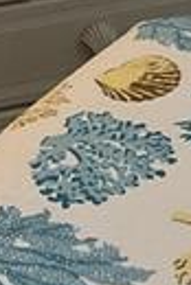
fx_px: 1413
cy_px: -287
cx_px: 57
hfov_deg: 7.7
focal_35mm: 178
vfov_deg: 10.6
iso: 64
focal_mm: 3
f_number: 1.8
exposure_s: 1/60
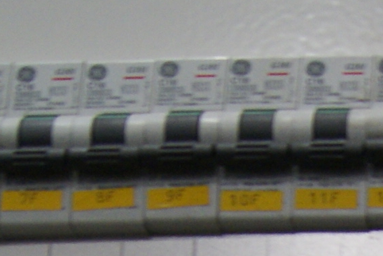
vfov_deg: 6.7
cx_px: 671
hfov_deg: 10.5
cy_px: 800
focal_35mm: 184
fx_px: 1960
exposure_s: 1/13
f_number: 3.5
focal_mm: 18
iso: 400
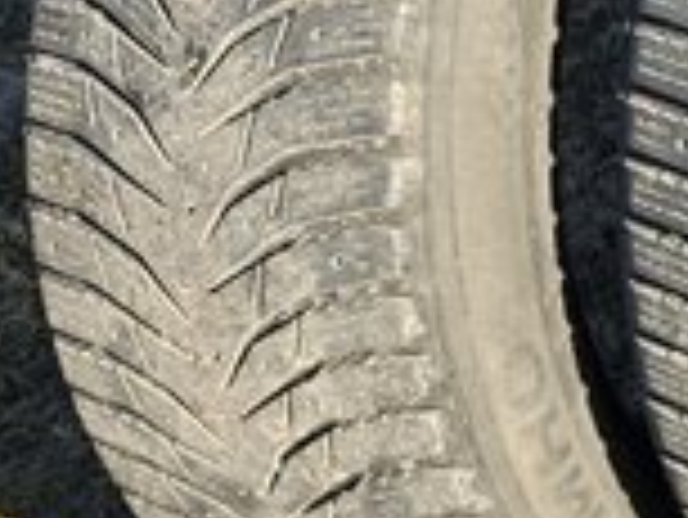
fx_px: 1790
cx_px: 1336
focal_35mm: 90
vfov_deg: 16.3
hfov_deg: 16.8
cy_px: 68
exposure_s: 1/585
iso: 25
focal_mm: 5.4
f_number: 1.8
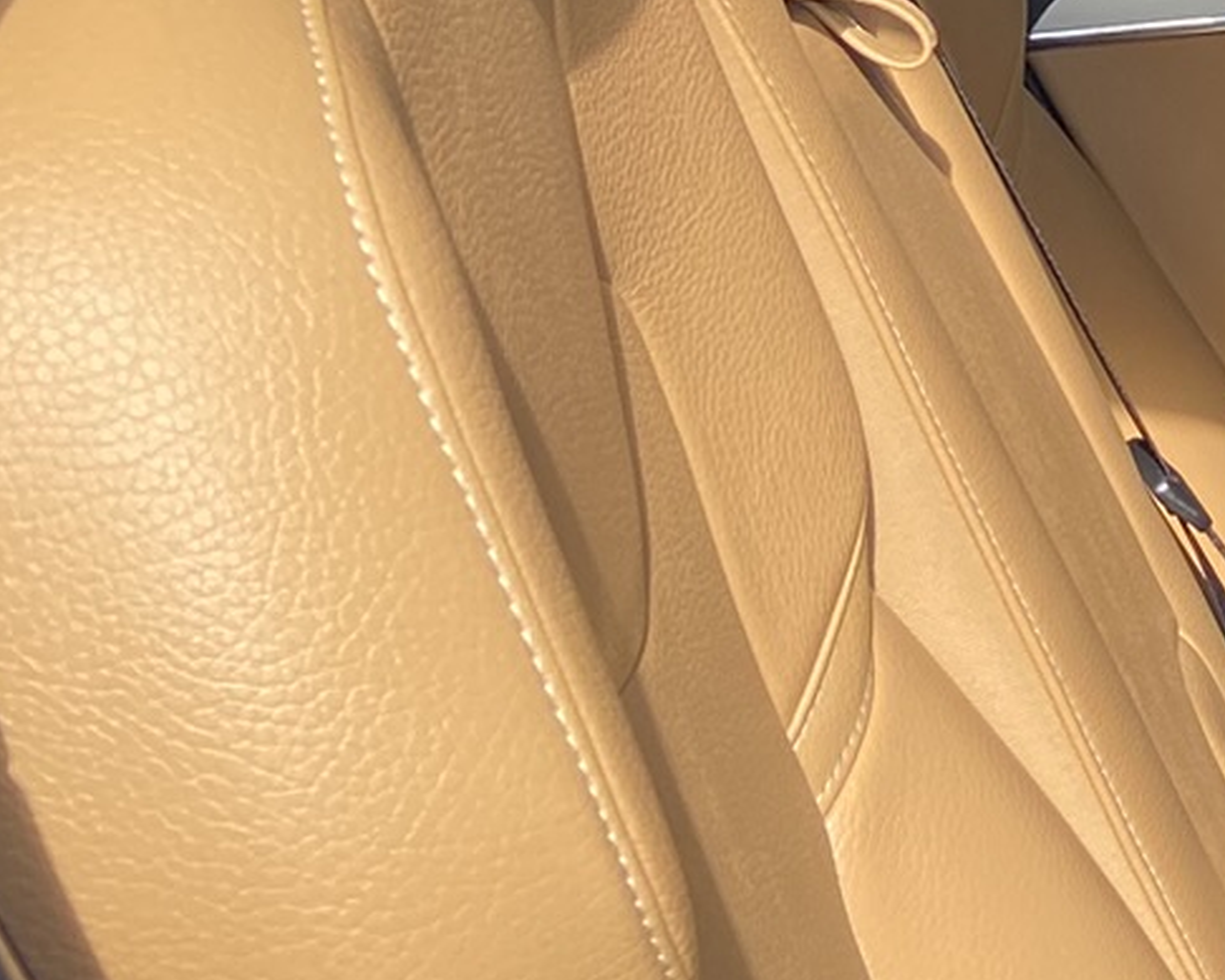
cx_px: 2473
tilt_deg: -13.8
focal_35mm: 107
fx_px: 3880
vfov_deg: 14.4
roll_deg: -1.0
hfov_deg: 14.7
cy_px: 350
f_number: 1.8
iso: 32
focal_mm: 4.25
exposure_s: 1/473
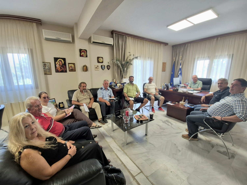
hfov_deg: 106.2
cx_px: 124
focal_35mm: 13
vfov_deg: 89.9
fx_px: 93
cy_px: 92
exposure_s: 1/50
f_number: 2.2
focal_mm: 1.74
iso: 400
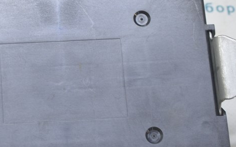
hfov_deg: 15.5
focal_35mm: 134
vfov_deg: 9.8
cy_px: 64
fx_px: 862
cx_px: 47
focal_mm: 40
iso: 400
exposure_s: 1/20
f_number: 5.6
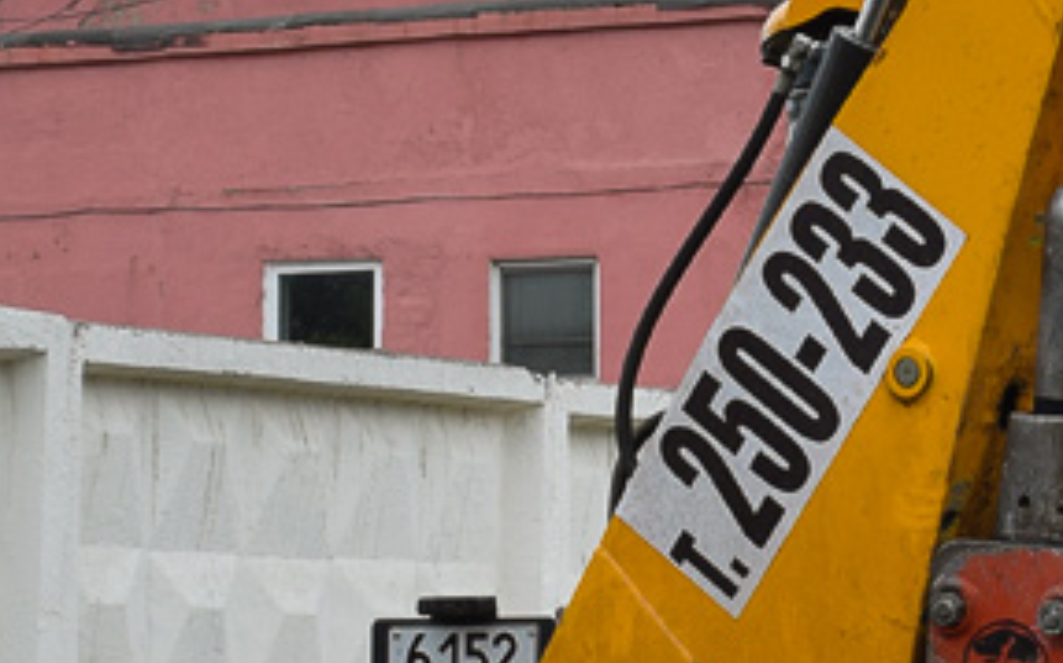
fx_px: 5559
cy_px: 437
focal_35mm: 192
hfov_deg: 10.6
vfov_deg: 6.8
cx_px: 1463
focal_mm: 30
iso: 200
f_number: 9
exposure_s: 1/320
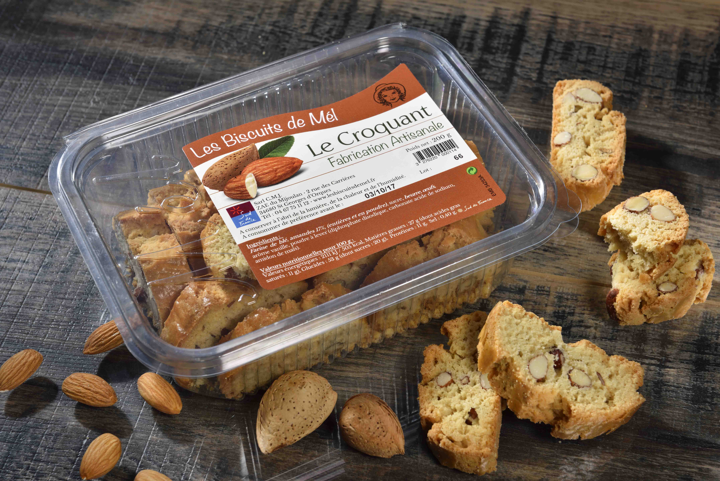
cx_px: 360
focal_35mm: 70
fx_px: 1400
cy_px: 240
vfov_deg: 19.5
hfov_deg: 28.8
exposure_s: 1/160
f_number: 13
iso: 160
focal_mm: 70
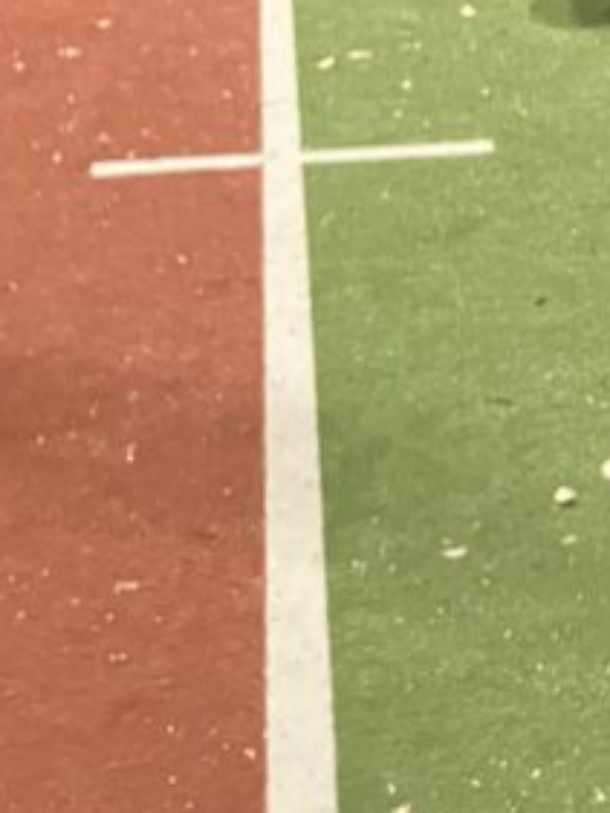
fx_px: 2395
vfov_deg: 18.1
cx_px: 1313
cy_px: -211
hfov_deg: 12.4
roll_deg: -3.3
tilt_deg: -9.1
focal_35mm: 102
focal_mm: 3.99
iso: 640
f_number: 1.8
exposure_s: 1/30
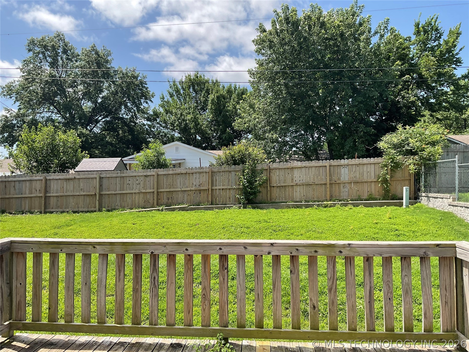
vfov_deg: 48.2
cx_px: 234
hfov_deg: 61.7
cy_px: 176
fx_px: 393
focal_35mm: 29
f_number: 1.8
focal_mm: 3
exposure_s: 1/1342
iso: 16
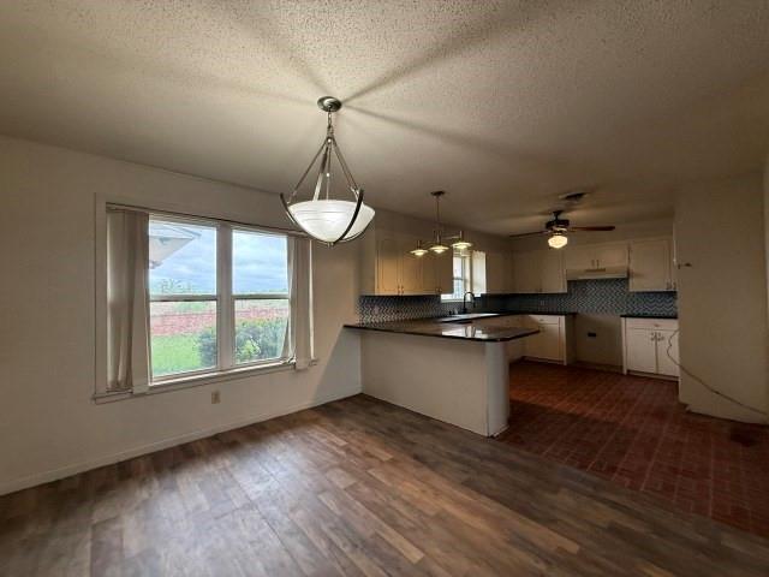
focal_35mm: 14
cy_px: 288
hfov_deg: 102.1
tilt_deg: +3.3
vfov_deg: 85.7
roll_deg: +1.2
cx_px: 384
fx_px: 311
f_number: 2.2
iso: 250
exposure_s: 1/120
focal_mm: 2.22
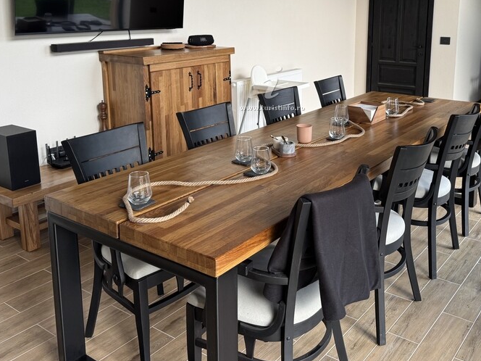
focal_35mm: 37
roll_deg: -0.5
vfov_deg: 37.9
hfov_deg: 49.9
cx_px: 283
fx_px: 514
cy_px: 98
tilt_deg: -9.0
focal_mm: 6.76
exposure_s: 1/121
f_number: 1.78
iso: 100
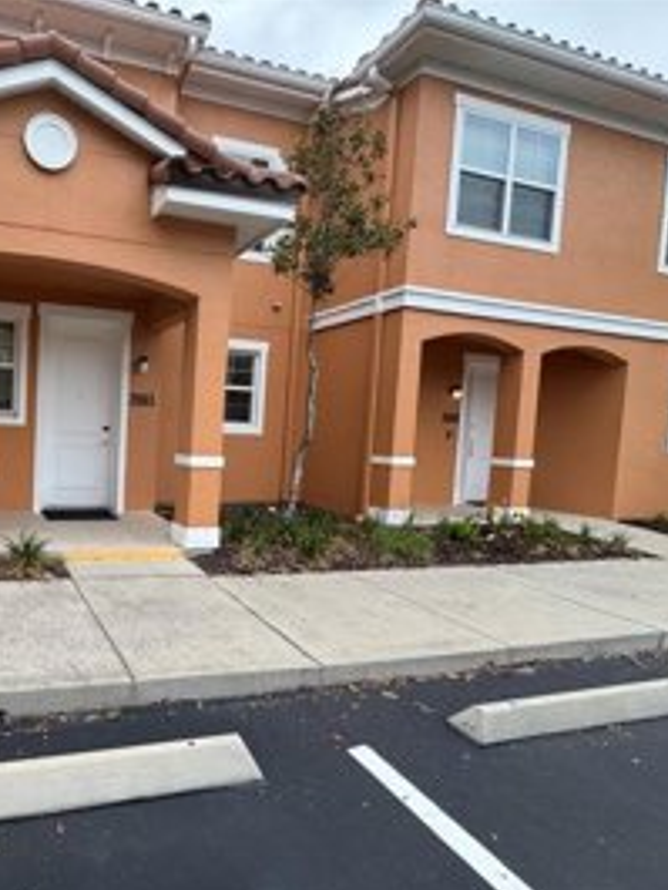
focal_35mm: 19
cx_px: 107
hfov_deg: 61.3
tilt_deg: -3.3
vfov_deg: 84.6
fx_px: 488
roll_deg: -3.5
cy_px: 450
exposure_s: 1/700
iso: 50
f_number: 2.2
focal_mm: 2.22
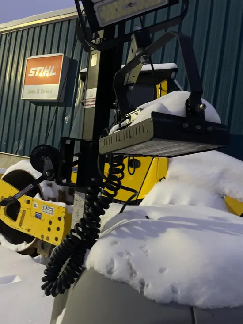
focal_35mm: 26
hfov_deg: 53.1
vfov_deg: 67.3
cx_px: 122
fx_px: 243
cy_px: 162
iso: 640
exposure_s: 1/30
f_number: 1.6
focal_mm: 5.1
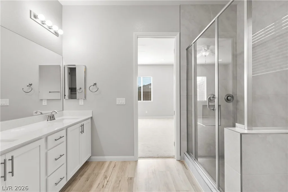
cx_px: 144
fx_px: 136
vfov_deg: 70.4
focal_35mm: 17
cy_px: 96
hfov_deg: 93.3
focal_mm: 17
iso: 500
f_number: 8
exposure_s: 1/25
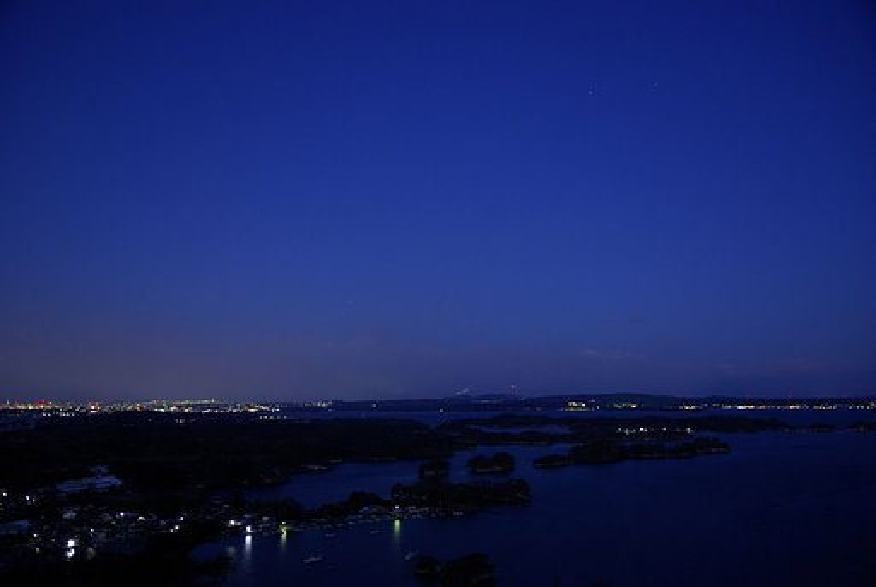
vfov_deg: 41.8
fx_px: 768
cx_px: 438
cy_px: 294
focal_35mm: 32
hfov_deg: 59.4
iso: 100
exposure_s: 6
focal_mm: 21
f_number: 2.8
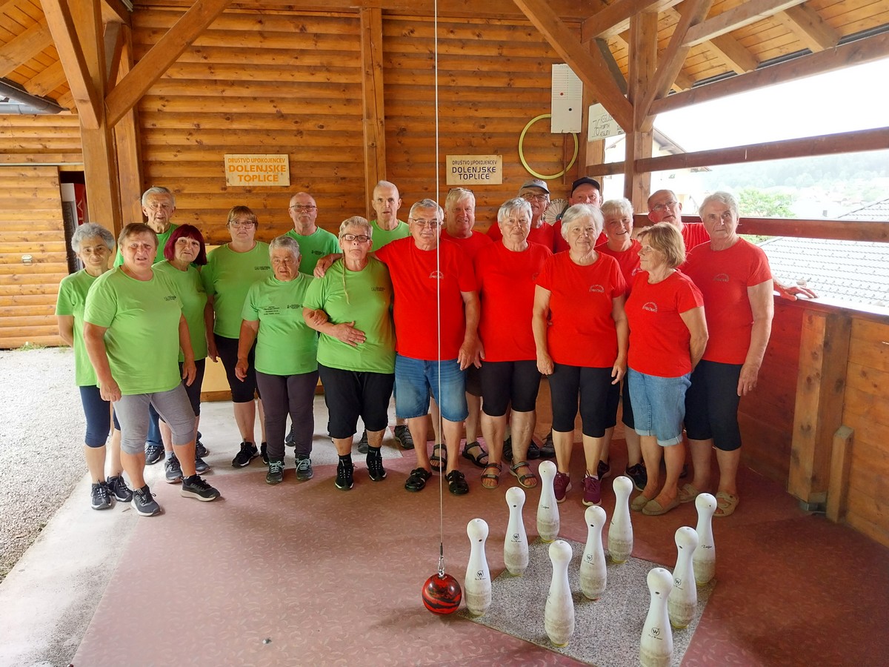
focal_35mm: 26
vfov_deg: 53.1
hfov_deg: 67.3
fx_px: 668
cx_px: 444
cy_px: 334
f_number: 1.8
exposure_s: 1/50
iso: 80
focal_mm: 4
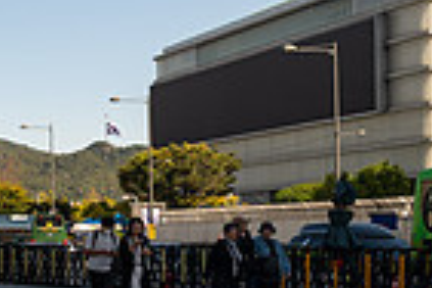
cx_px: -389
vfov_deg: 13.7
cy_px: 241
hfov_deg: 16.5
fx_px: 1188
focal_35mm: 99
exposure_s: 1/400
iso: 64
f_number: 4.5
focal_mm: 24
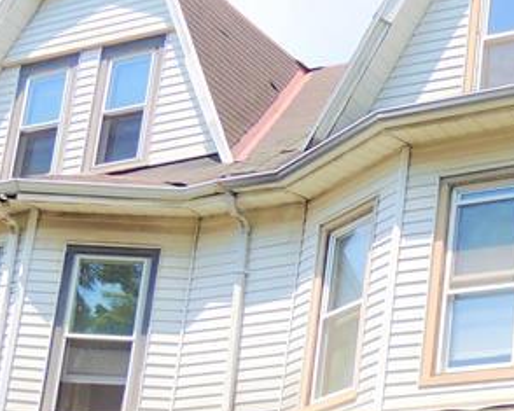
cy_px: 460
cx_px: 552
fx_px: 1551
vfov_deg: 14.7
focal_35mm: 102
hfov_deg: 18.2
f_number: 3.1
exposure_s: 1/1250
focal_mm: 5.3
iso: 100
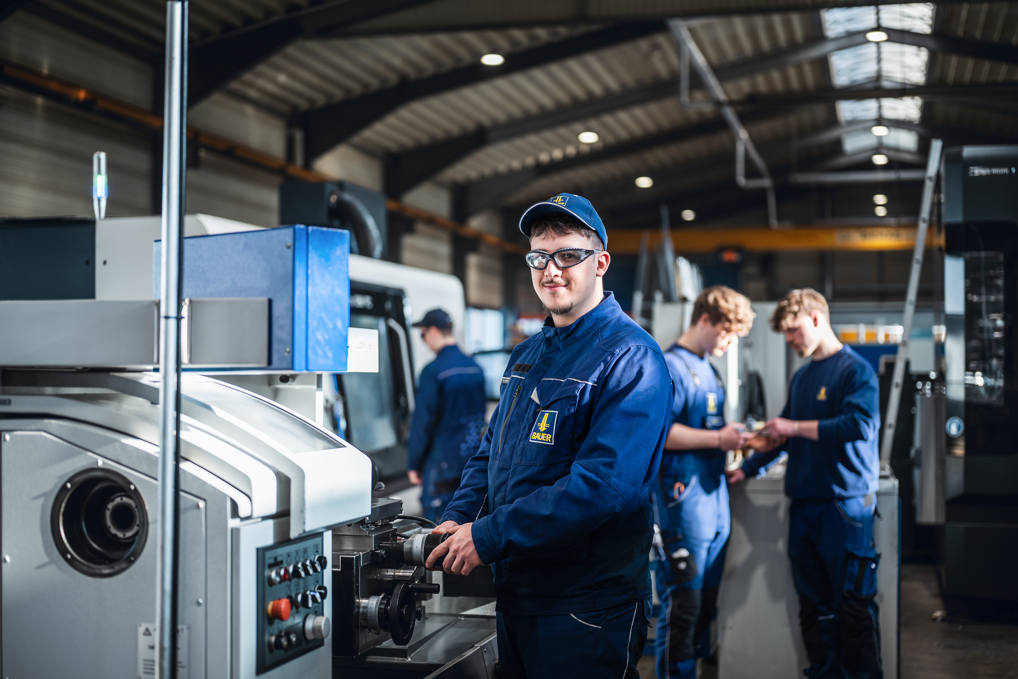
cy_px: 340
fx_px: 1414
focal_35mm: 50
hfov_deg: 39.6
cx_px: 509
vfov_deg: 27.0
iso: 125
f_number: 1.8
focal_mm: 50
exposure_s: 1/250
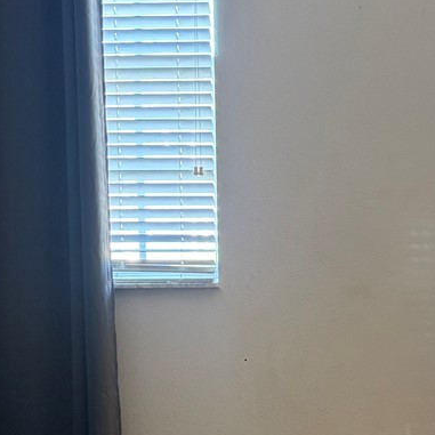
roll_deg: +0.6
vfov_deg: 19.5
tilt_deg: -3.8
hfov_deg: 19.4
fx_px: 1265
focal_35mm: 89
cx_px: 317
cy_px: 224
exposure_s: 1/60
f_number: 1.78
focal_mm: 6.76
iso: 320
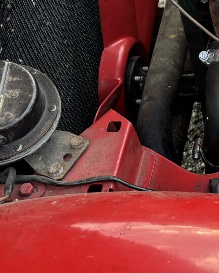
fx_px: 972
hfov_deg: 11.9
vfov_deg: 15.9
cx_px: 392
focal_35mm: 120
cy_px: 43
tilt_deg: -47.1
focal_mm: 5.96
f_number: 1.6
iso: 50
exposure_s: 1/121
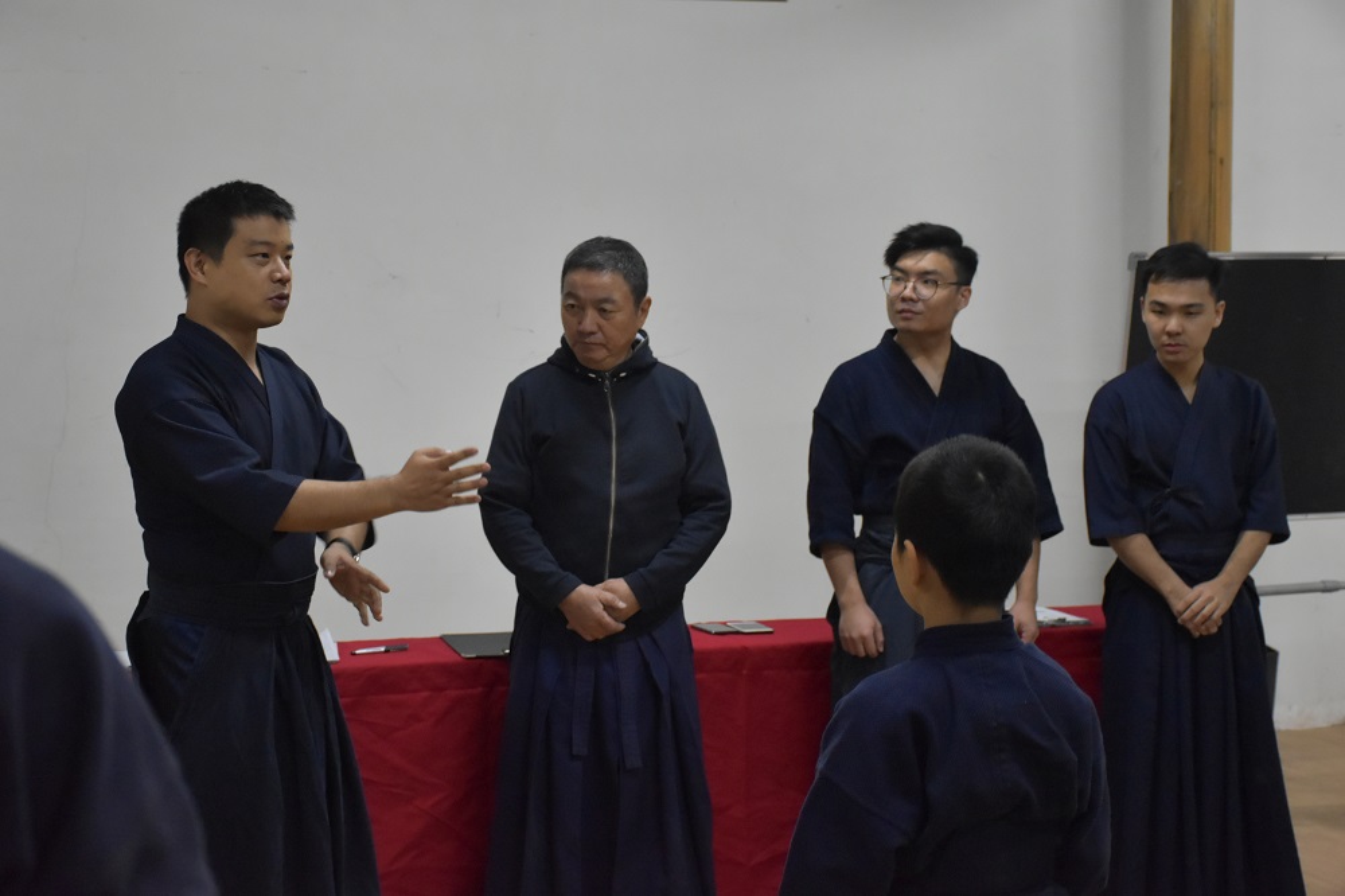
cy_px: 448
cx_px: 672
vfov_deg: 20.1
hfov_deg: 29.9
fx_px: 2521
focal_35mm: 68
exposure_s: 1/15
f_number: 4.5
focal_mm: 45
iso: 3200
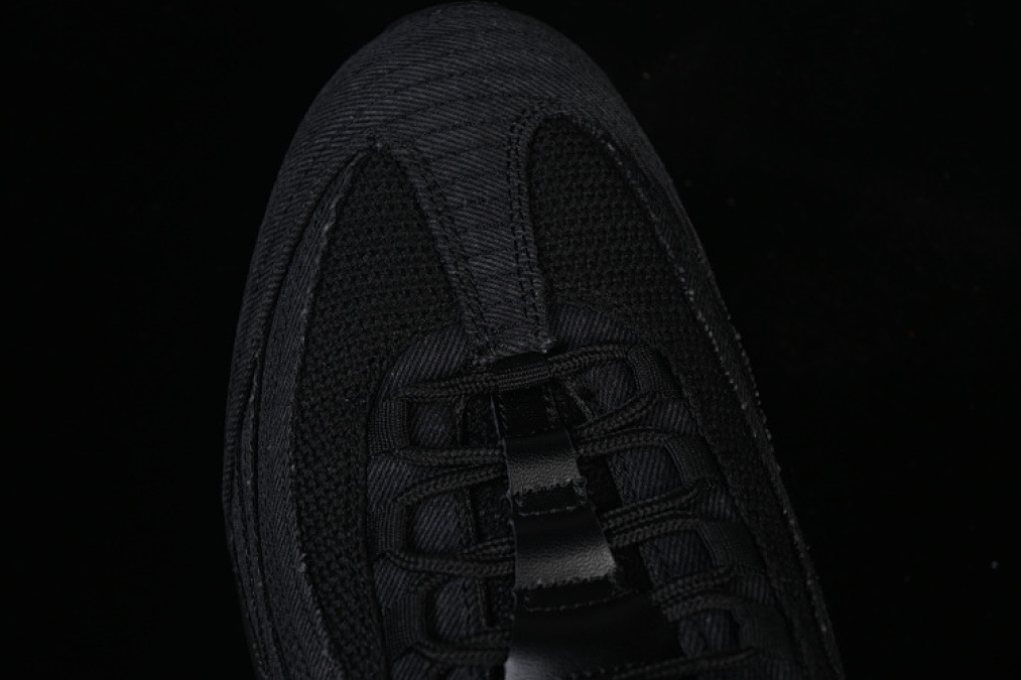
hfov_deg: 25.4
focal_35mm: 80
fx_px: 2268
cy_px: 350
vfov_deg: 17.1
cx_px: 499
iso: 160
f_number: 6.3
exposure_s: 1/50
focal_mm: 50
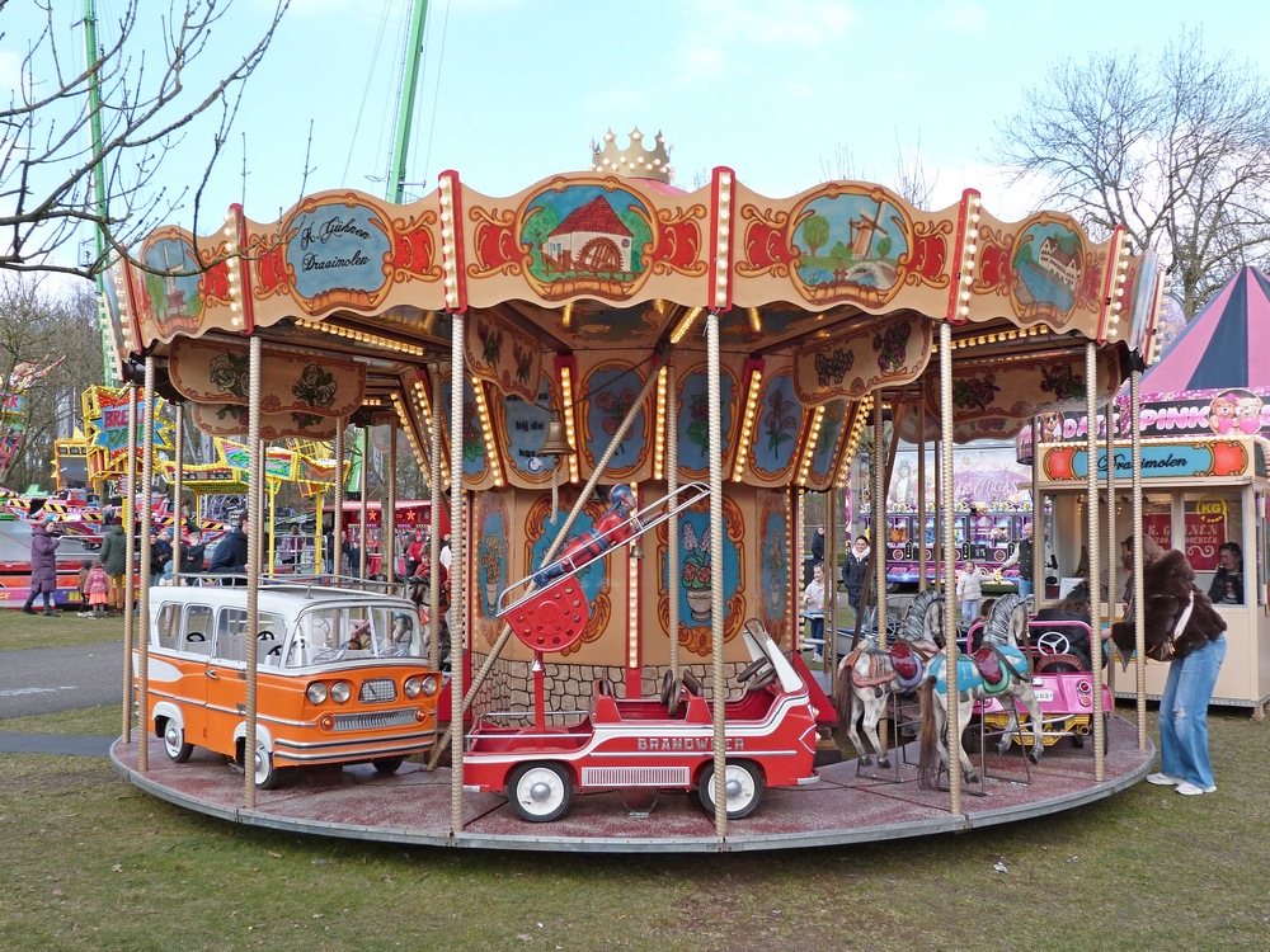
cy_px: 476
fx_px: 1174
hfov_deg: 56.8
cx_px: 635
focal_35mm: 32
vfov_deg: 44.2
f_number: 4
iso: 100
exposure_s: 1/200
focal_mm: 5.7
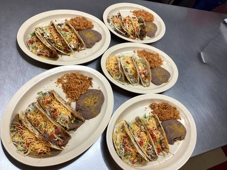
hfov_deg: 58.3
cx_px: 114
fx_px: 203
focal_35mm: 31
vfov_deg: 45.5
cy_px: 85
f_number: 2.4
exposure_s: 1/60
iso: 50
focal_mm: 3.3
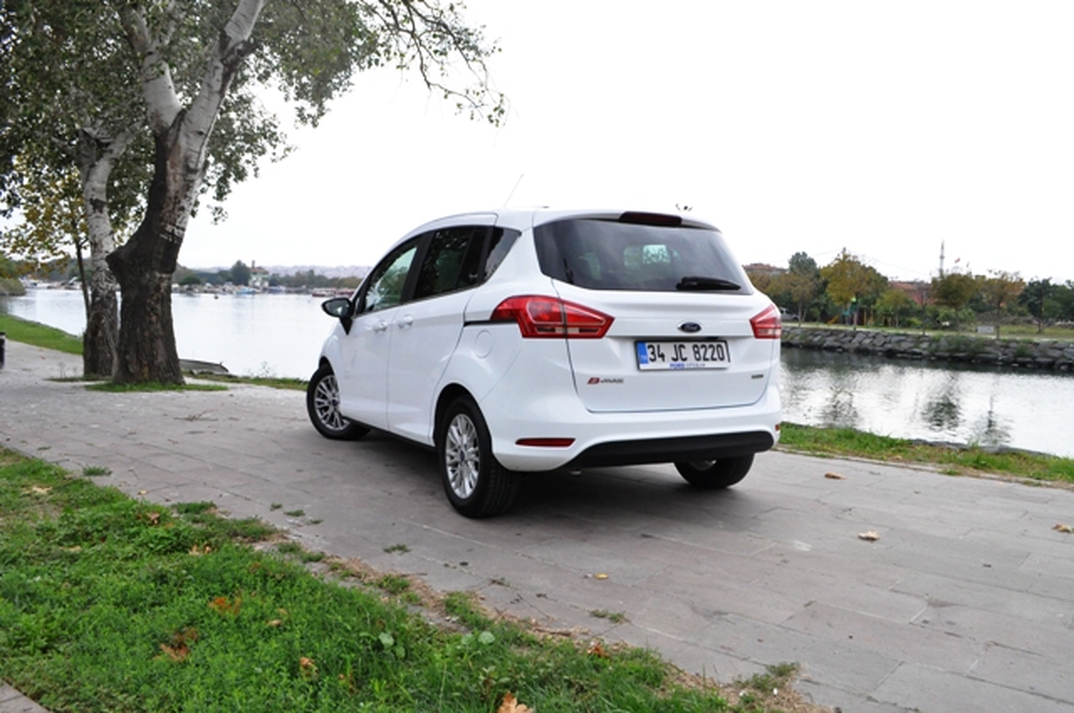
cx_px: 537
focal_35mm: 27
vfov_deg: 47.8
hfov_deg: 67.4
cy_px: 356
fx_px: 804
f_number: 9
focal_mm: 18
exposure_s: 1/320
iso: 1250
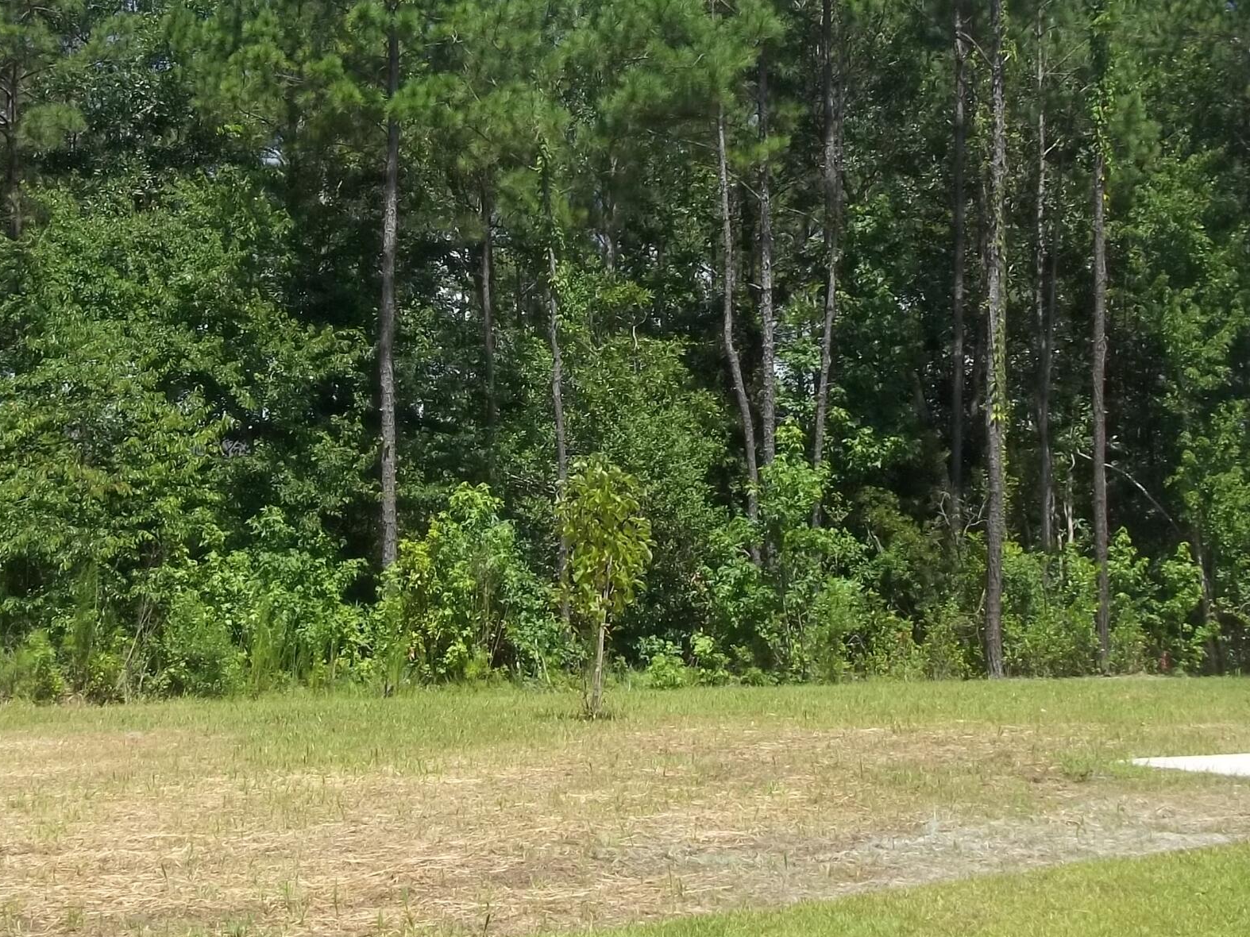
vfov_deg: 24.0
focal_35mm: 61
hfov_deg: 31.5
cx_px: 434
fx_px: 2202
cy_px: 372
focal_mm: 5.7
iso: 64
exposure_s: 1/125
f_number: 8.8
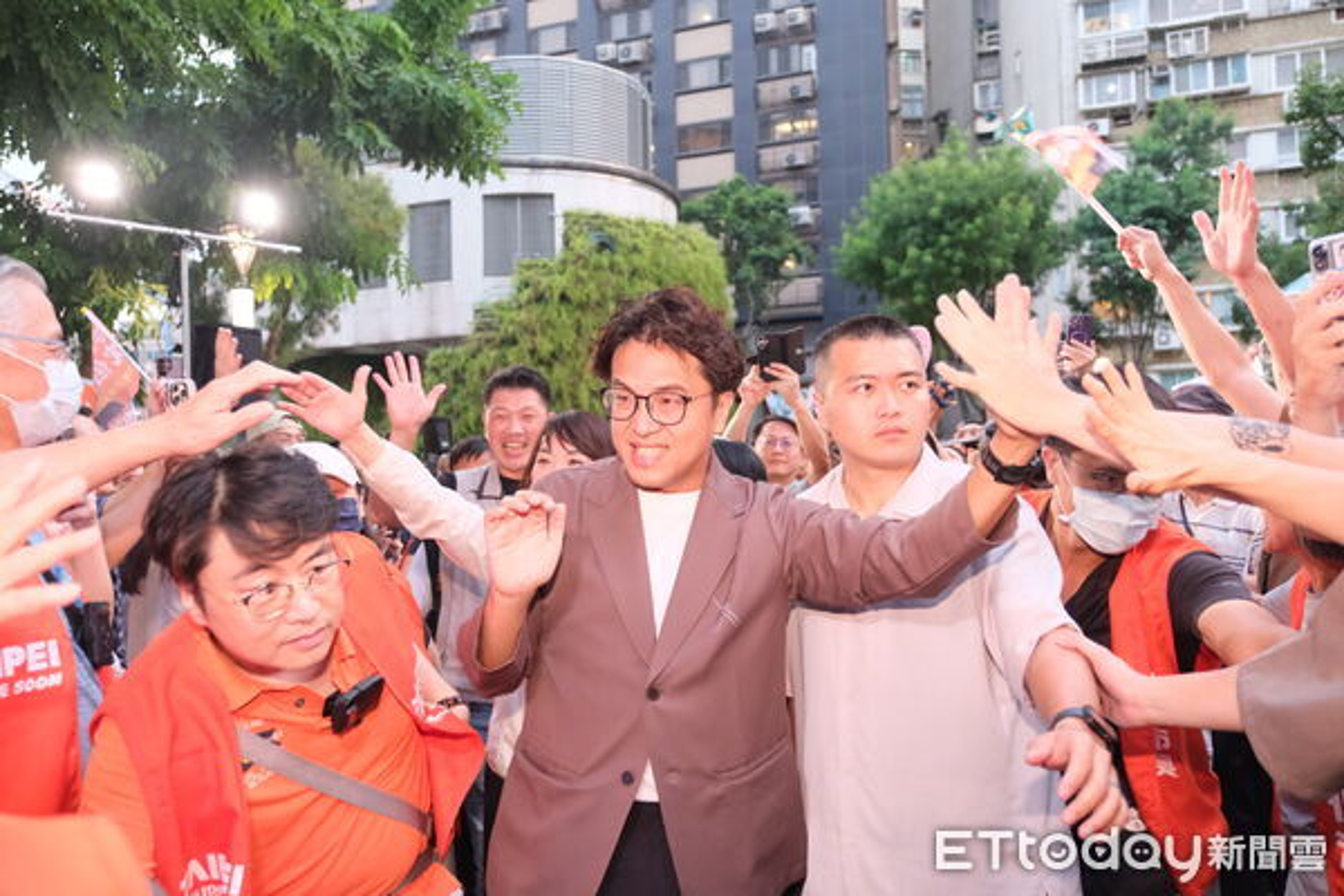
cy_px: 448
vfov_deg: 45.0
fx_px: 1083
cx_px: 672
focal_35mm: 29
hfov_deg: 63.7
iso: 2500
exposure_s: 1/160
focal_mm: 19.4
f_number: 2.8
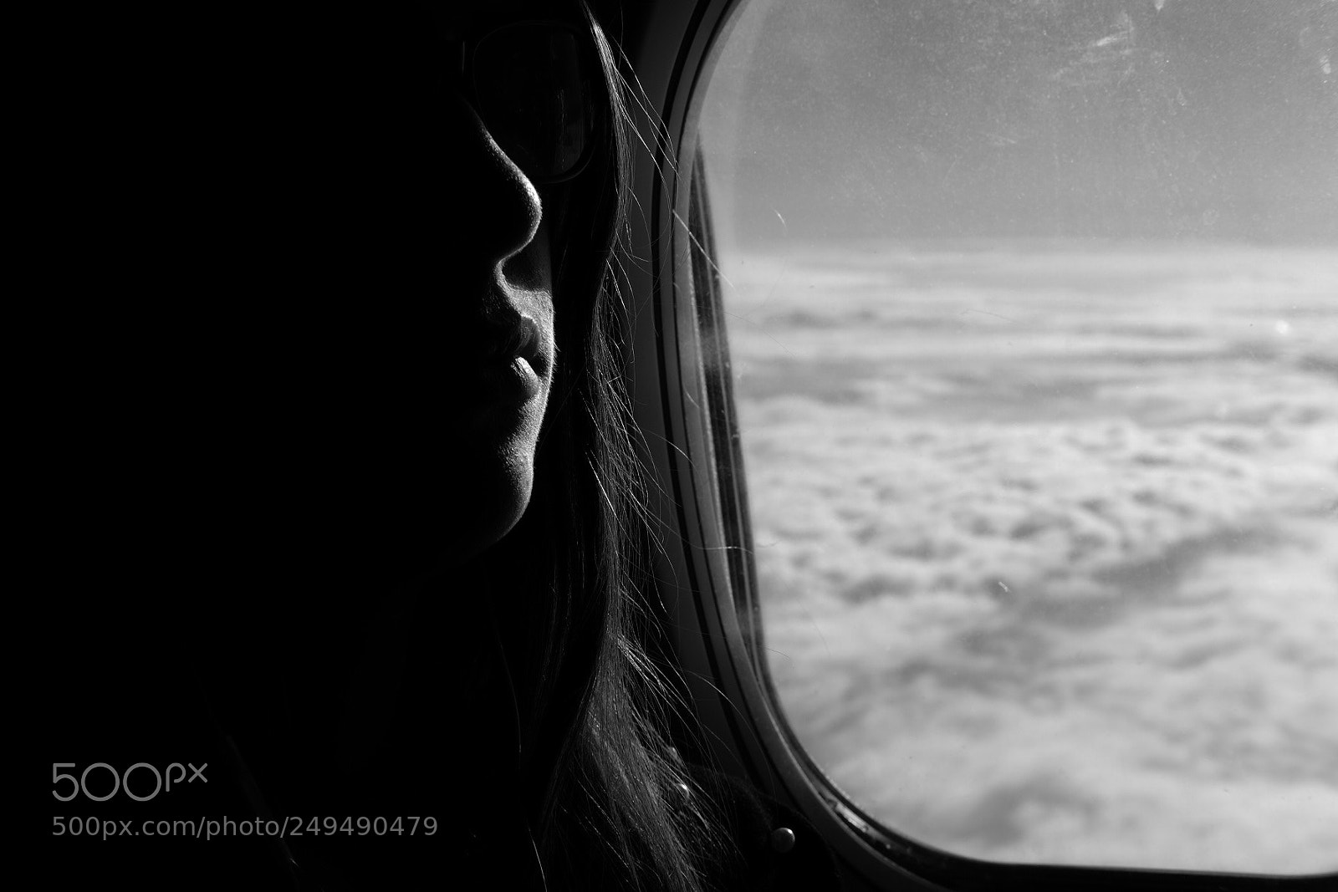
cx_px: 669
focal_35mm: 53
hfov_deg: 37.5
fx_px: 1970
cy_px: 446
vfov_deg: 25.5
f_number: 11
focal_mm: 35
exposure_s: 1/340
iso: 100
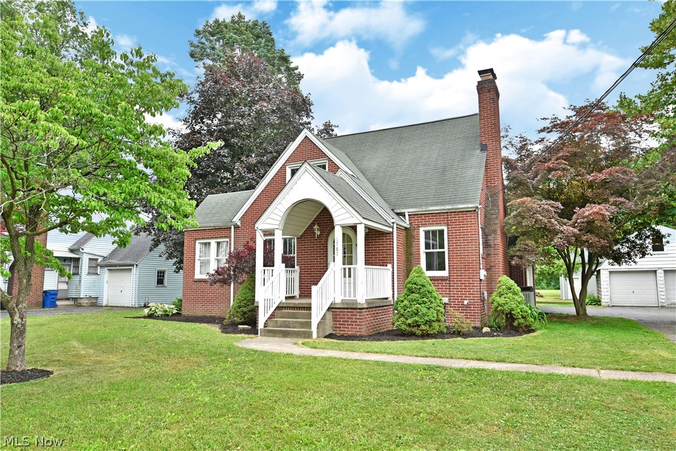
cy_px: 226
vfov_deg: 53.1
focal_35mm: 24
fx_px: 451
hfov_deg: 73.7
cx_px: 338
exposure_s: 1/160
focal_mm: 16
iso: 200
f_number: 4.5
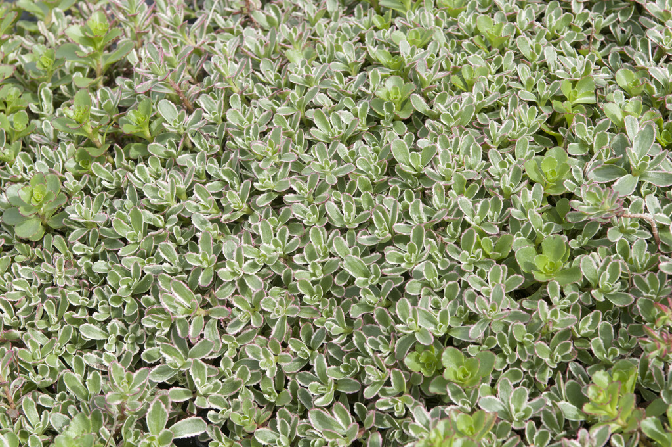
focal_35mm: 93
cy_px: 224
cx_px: 336
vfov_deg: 14.7
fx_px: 1734
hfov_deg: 21.9
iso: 200
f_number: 10
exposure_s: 1/160
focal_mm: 62
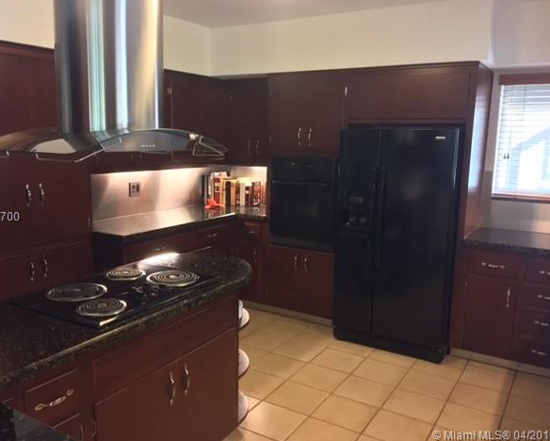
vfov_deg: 47.2
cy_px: 218
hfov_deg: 57.1
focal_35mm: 31
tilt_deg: -9.1
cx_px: 259
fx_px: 505
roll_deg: -1.9
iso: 250
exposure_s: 1/24
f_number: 2.2
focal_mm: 4.15
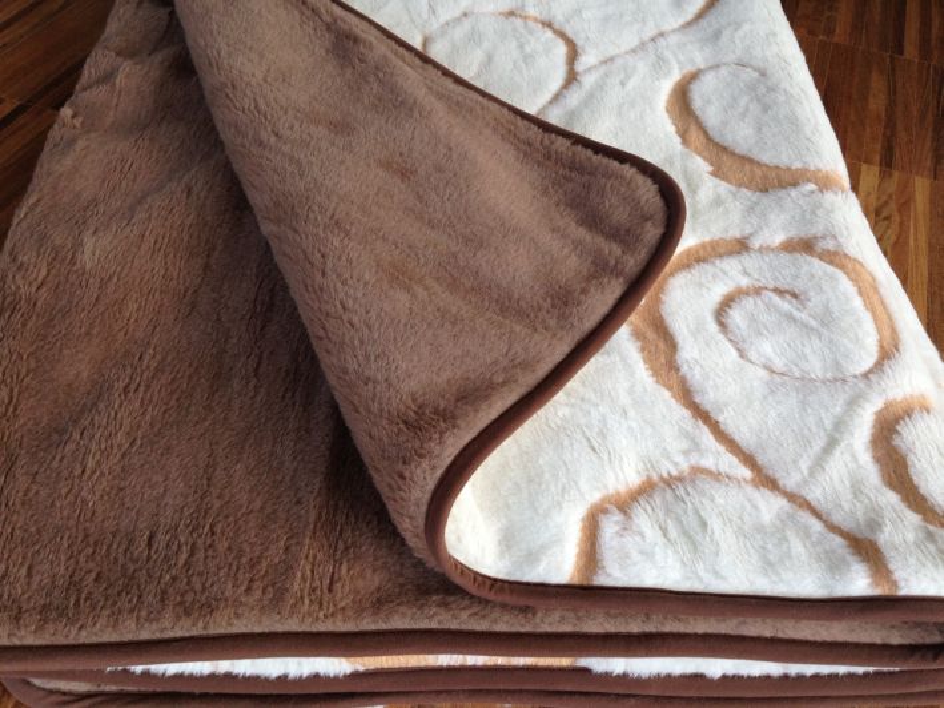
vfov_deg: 43.0
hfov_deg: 55.3
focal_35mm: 33
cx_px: 472
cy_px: 354
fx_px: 900
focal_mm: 4.13
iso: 50
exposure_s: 1/125
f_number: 2.4
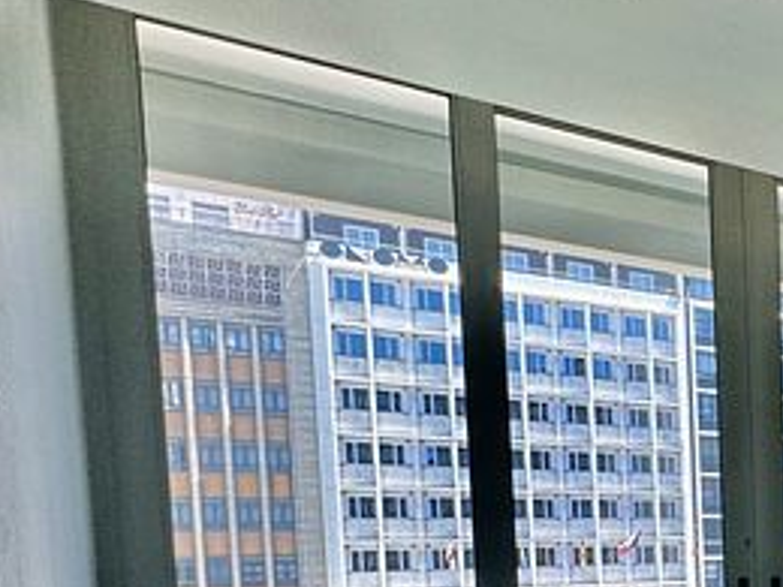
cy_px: 593
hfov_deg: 29.2
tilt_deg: -3.4
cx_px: 1147
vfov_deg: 31.0
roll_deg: +0.6
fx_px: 973
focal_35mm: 43
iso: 100
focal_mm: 2.22
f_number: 2.2
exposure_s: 1/100
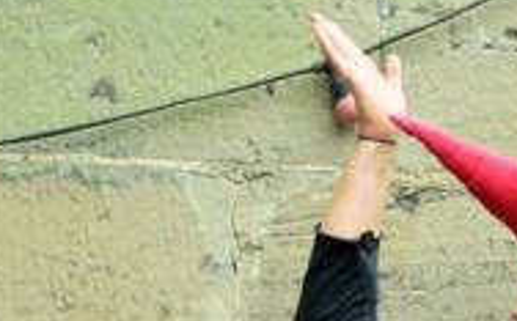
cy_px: 385
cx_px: 421
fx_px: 4095
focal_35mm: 291
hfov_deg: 7.2
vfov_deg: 4.5
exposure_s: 1/50
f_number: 9
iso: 200
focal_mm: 56
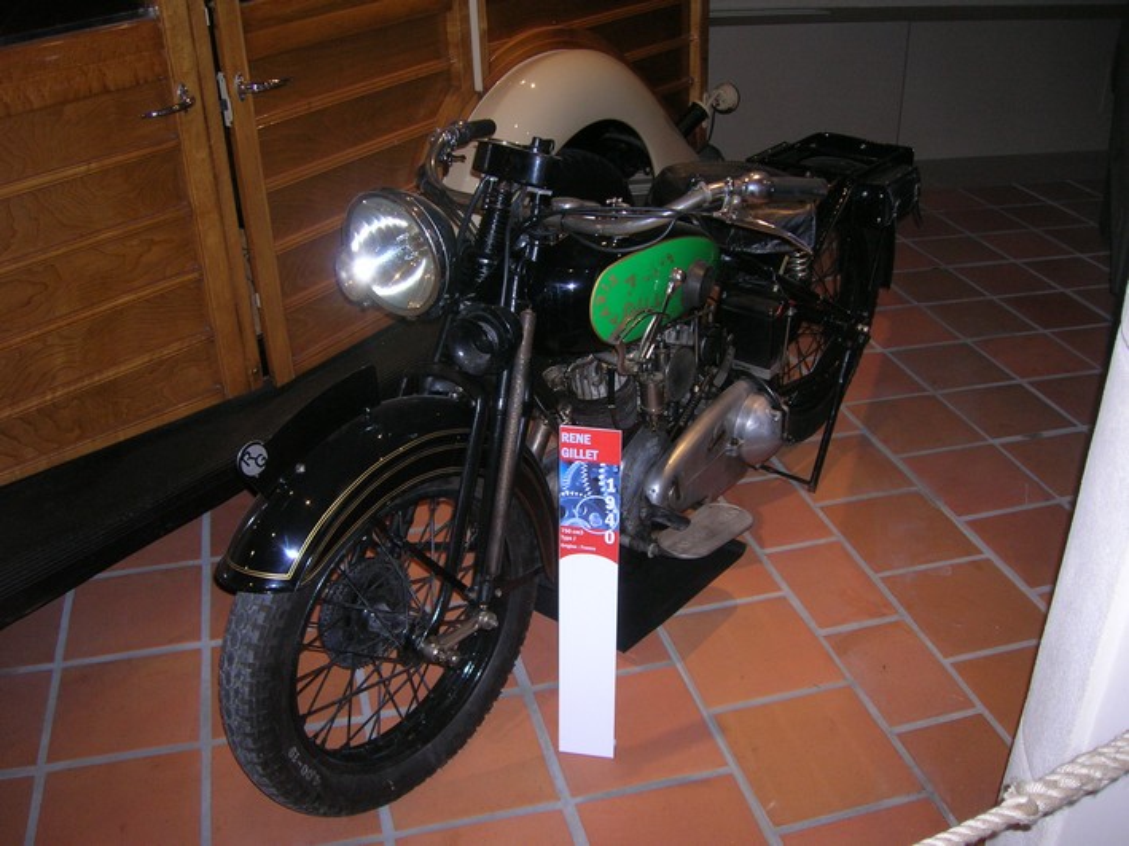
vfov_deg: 41.8
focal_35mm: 34
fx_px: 1108
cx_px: 564
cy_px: 423
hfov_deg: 54.0
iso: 91
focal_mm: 5.7
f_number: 2.9
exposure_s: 1/60.1
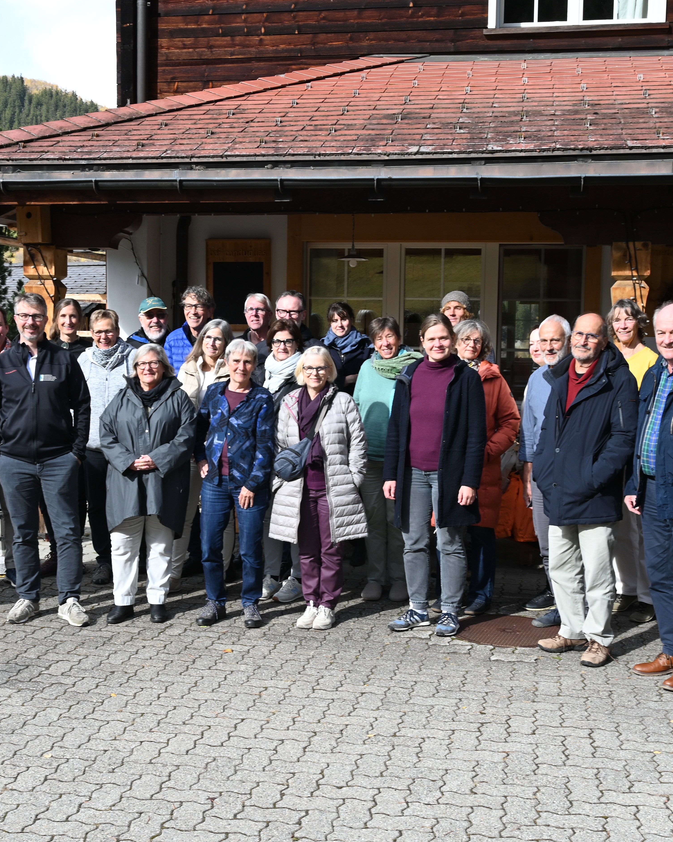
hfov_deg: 32.1
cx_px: 326
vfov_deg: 39.5
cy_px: 445
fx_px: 1170
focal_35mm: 47
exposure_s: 1/60
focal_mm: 31
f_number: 13
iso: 200
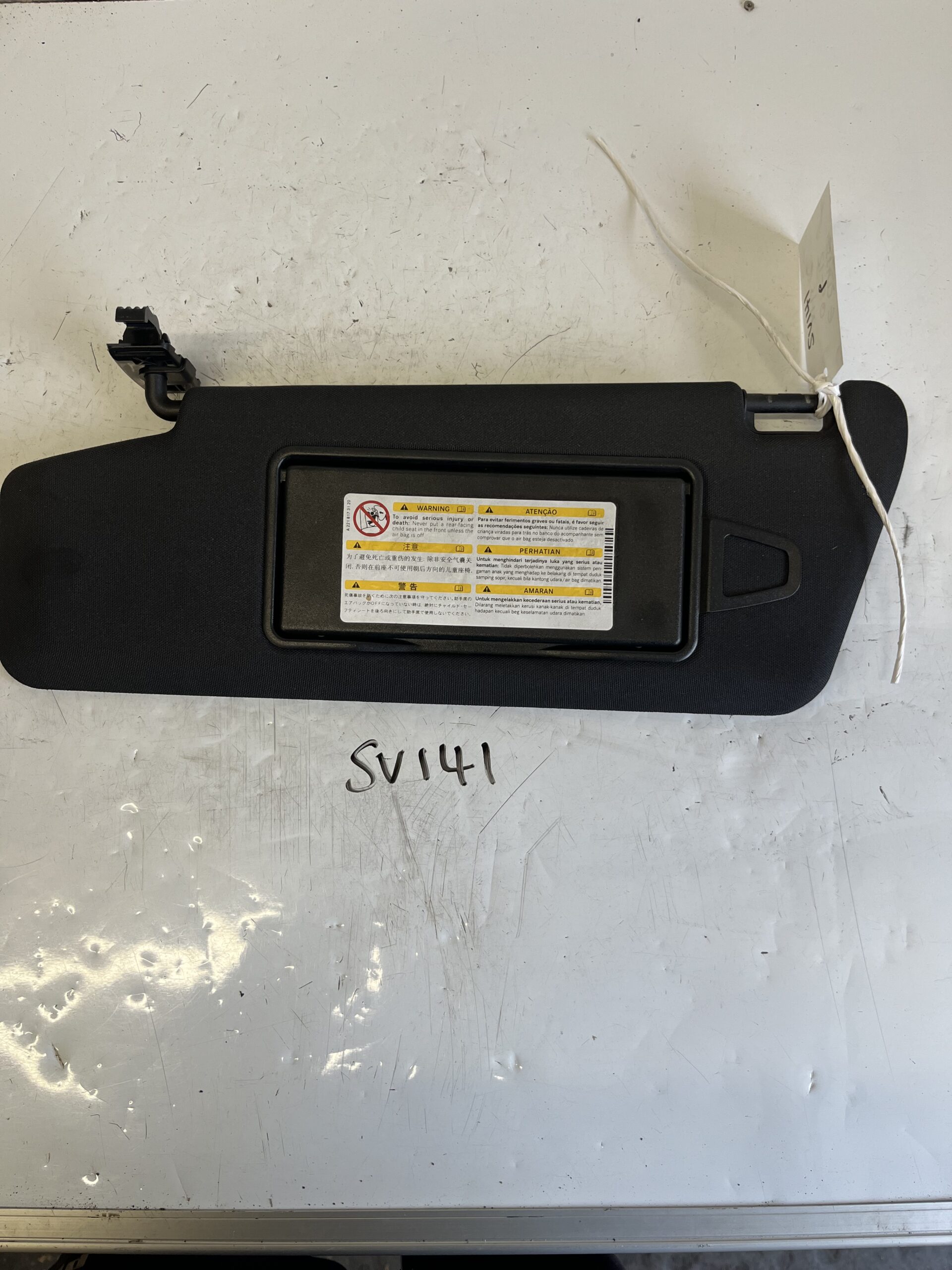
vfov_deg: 67.3
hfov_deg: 53.1
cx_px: 476
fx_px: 953
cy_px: 635
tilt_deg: -78.9
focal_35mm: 26
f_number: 1.6
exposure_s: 1/100
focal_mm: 5.1
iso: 80
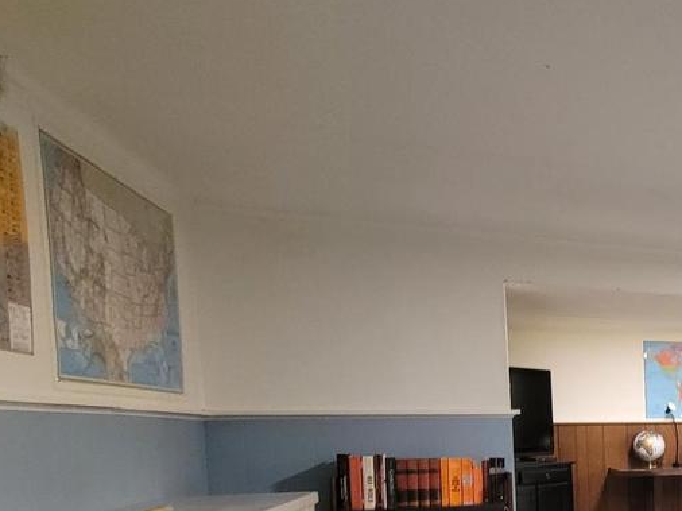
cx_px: 891
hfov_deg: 34.7
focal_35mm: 37
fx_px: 729
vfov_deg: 36.2
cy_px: 464
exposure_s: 1/30
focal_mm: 2.2
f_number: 2.2
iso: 500
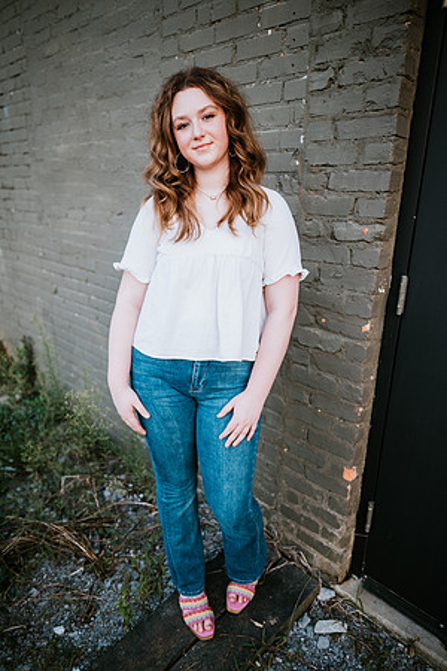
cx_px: 224
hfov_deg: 53.1
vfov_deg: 73.7
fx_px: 447
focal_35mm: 24
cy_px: 336
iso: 125
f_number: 2
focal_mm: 24
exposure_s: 1/400
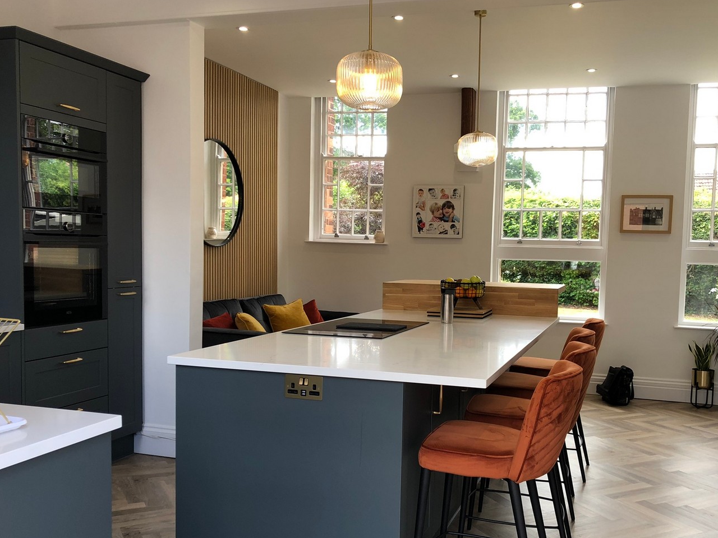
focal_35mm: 35
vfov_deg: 40.6
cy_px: 308
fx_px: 726
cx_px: 403
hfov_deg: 52.5
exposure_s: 1/100
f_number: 1.8
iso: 25
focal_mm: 4
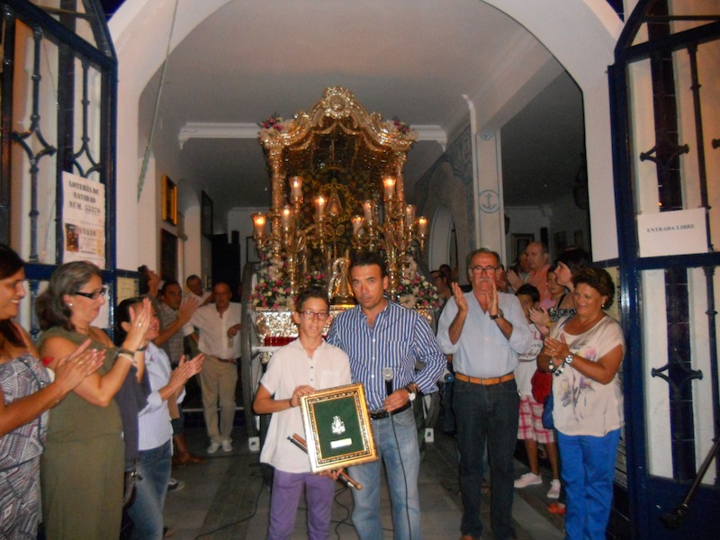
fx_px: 562
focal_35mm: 27
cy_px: 270
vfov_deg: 51.4
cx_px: 360
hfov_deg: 65.3
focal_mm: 4.9
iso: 500
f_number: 3.2
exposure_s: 1/25
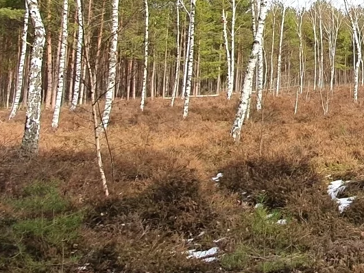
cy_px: 16
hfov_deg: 30.5
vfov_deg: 28.3
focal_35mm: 49
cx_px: 474
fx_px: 515
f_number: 2.2
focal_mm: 1.8
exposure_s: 1/644
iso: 50
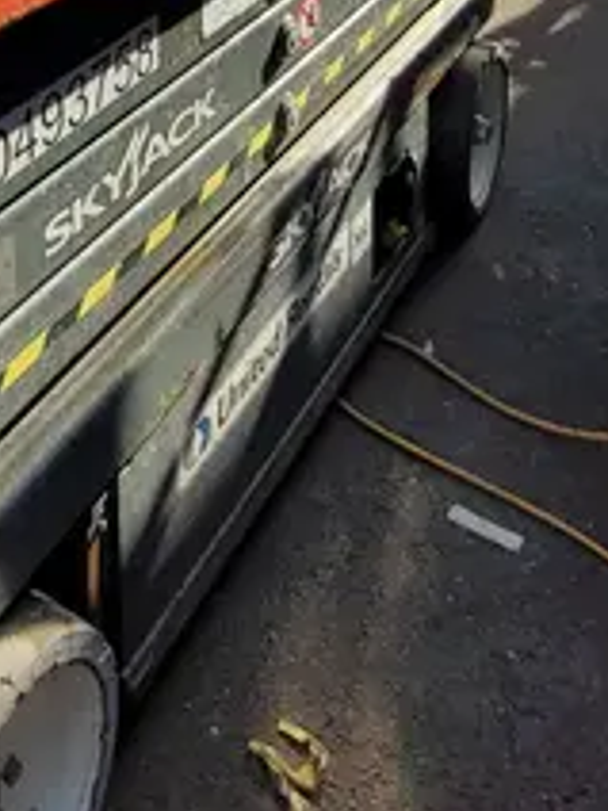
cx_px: 27
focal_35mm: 45
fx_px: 1054
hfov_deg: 30.3
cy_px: -228
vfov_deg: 32.4
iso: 40
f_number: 2.2
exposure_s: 1/736
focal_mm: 1.74
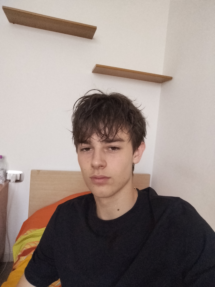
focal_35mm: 24
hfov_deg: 56.8
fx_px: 199
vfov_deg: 71.6
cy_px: 144
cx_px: 108
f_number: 2.4
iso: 320
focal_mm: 3.26
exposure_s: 1/33
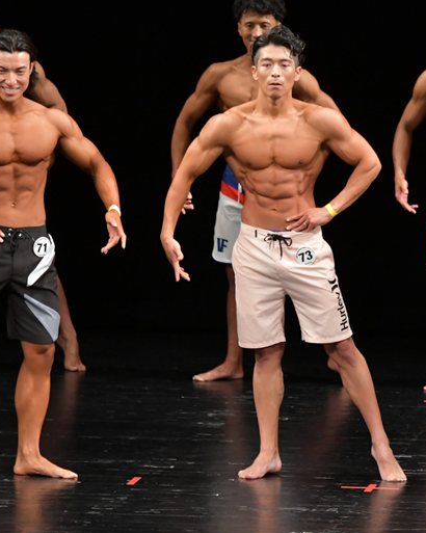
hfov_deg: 3.8
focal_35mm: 404
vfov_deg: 4.8
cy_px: 267
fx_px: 6371
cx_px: 271
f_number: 5.6
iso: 3200
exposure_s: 1/400
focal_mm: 190
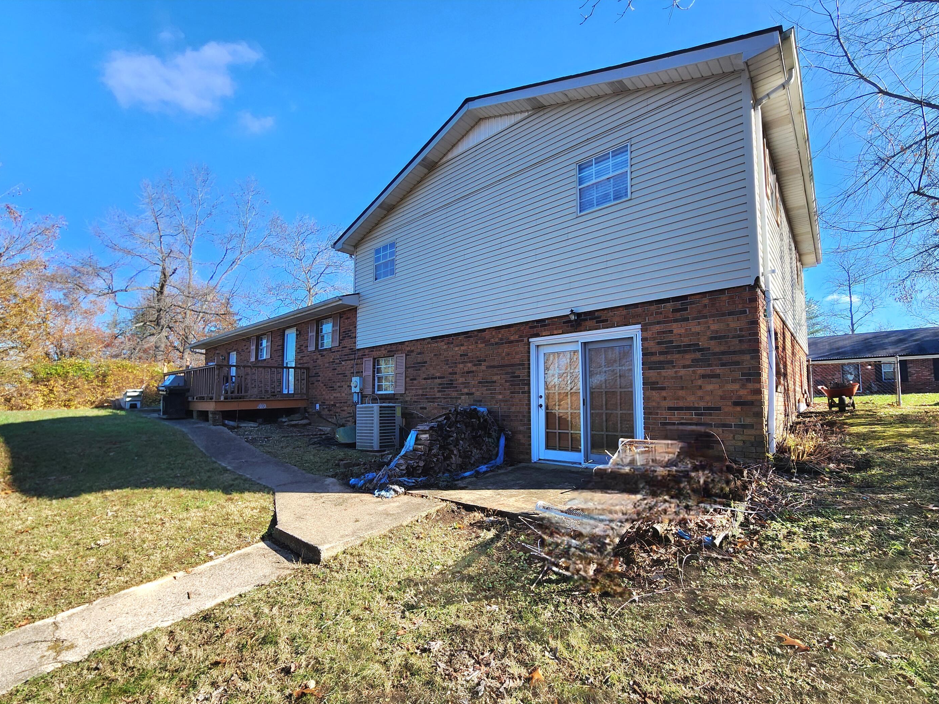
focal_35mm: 14
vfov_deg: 85.5
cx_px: 464
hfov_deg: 102.1
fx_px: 380
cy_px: 377
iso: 50
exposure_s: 1/625
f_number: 2.2
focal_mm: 2.2
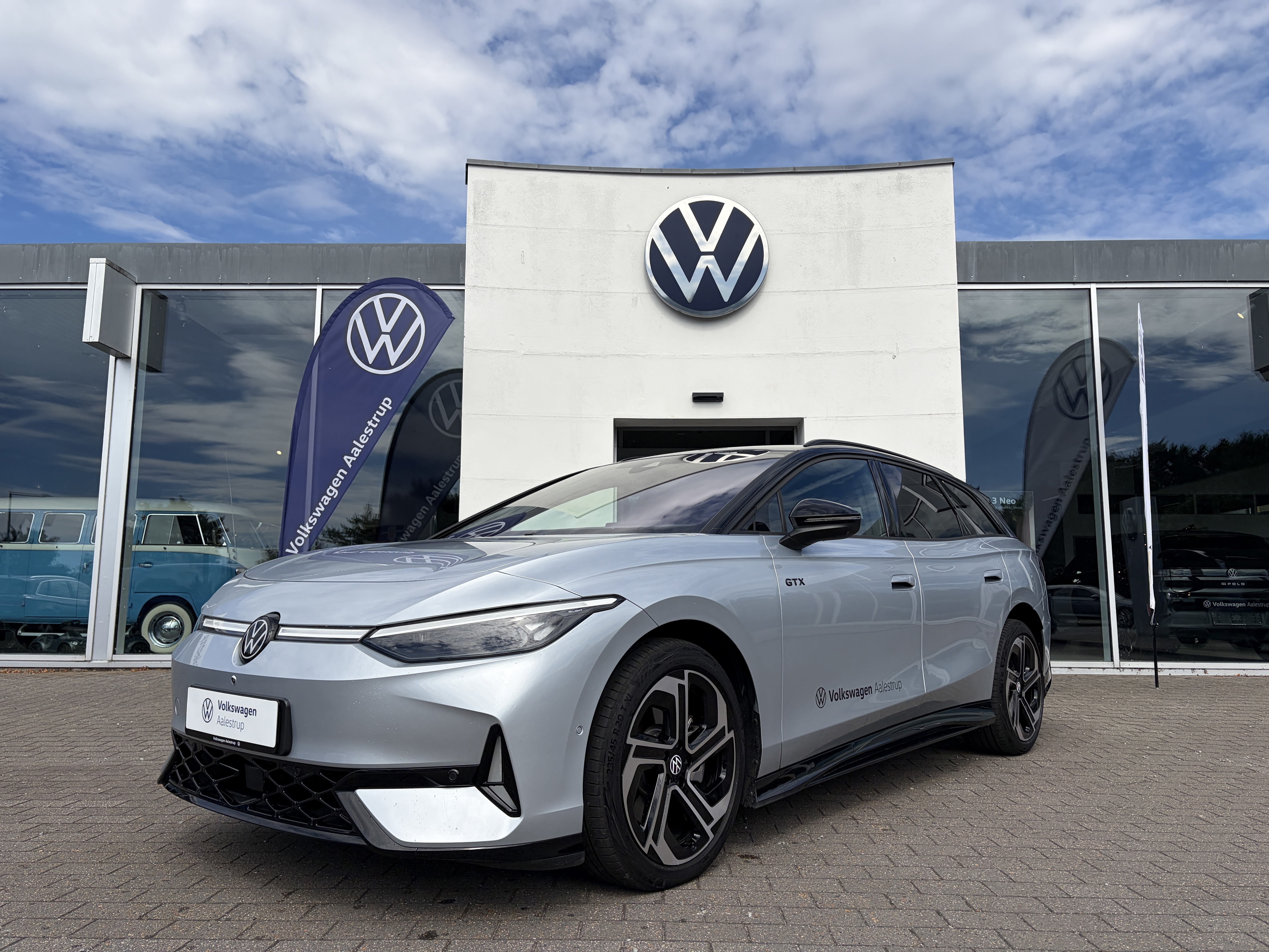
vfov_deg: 53.1
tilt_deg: +8.7
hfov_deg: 67.3
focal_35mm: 26
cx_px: 634
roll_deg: +0.6
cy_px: 476
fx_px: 953
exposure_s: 1/6329
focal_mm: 5.96
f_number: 1.6
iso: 64
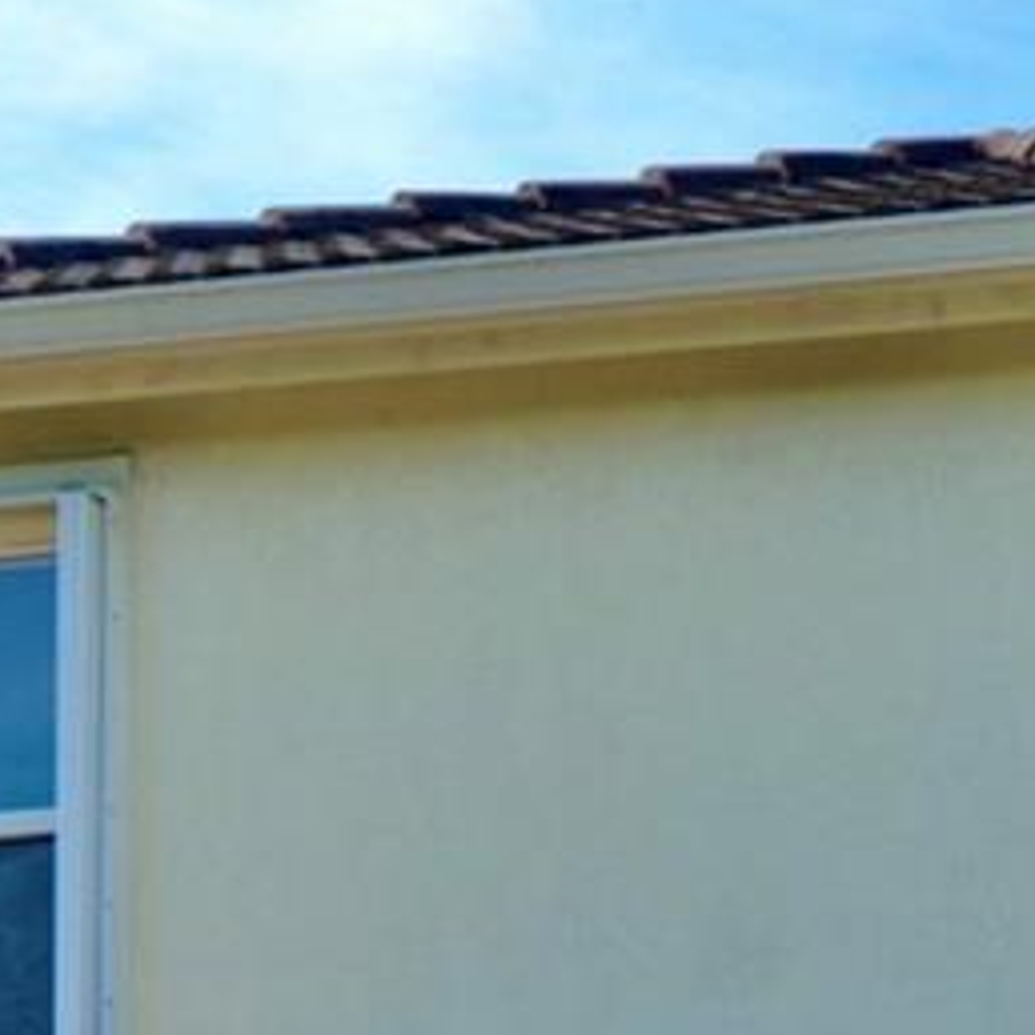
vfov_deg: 10.3
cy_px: 1962
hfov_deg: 10.7
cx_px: 1524
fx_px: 5345
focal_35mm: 158
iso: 100
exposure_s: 1/160
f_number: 6.3
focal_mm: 20
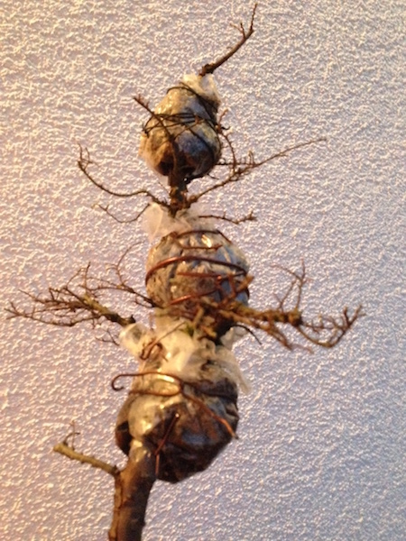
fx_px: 516
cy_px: 270
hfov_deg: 42.9
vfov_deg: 55.4
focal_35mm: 33
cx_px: 203
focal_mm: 4.12
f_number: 2.4
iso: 640
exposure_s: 1/15
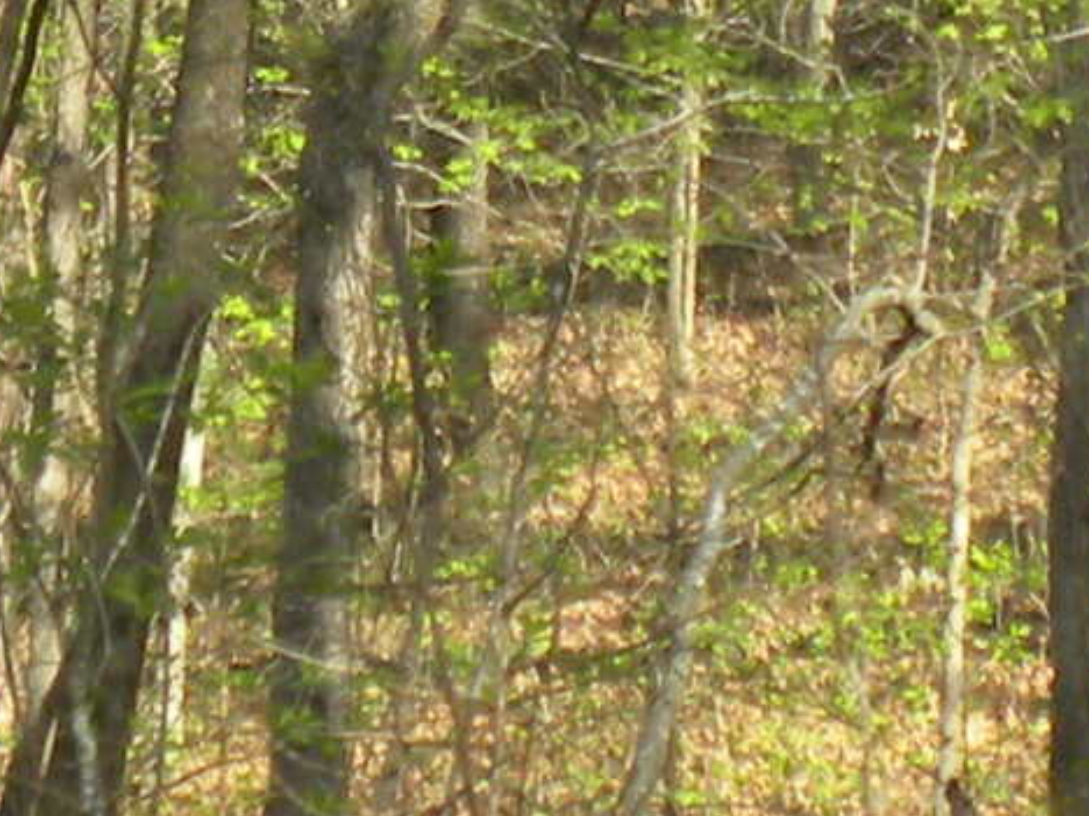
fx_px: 10728
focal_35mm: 341
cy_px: -728
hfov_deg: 5.8
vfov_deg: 4.3
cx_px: 489
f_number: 4
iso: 64
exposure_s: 1/158
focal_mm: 9.2
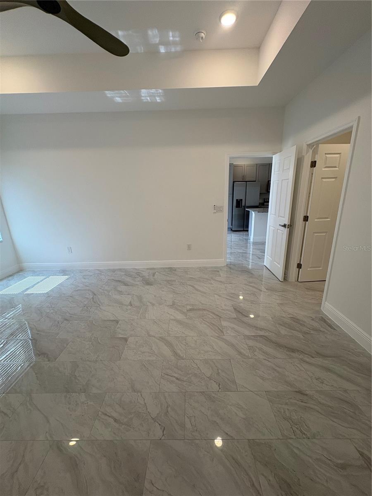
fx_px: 201
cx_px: 186
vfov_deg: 102.1
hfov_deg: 85.7
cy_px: 248
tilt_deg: -14.9
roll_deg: +2.0
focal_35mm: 14
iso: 100
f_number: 2.2
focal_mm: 2.22
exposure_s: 1/120
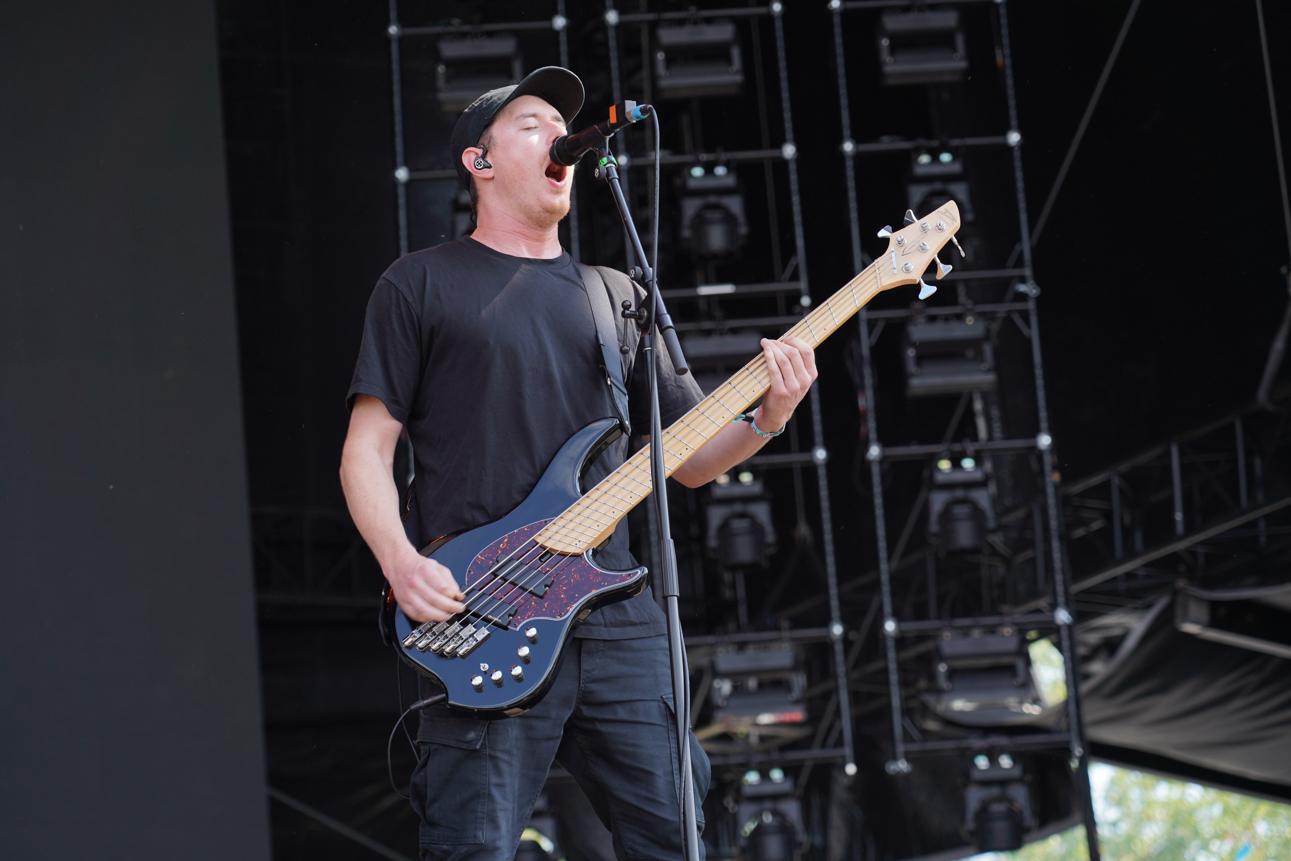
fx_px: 3765
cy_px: 430
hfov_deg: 19.5
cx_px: 646
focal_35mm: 105
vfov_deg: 13.0
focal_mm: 105
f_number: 4.5
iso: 100
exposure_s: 1/200
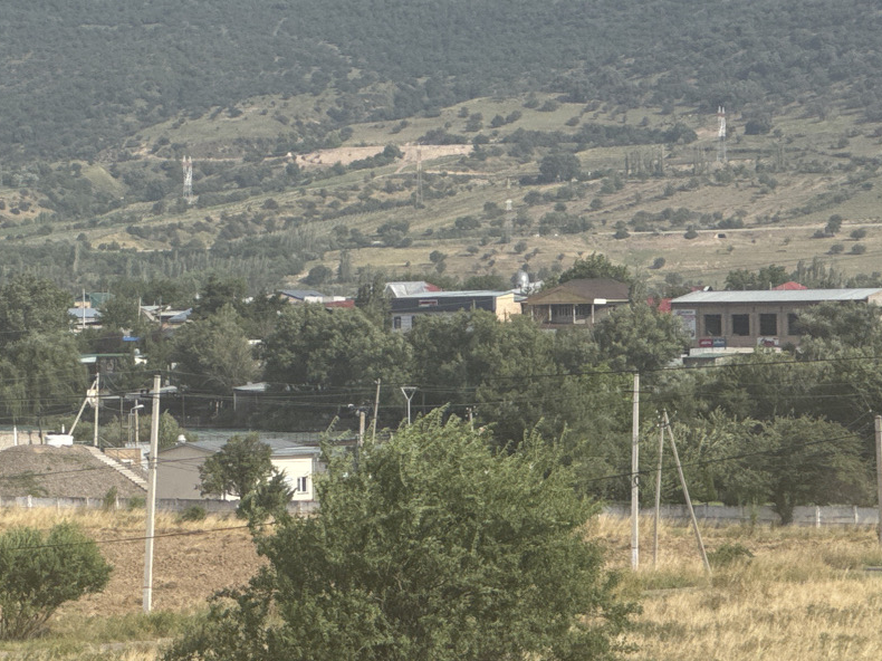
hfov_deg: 10.1
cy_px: 194
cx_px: 135
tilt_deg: +2.1
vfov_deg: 7.6
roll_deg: +1.4
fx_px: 4967
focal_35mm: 195
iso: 25
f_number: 2.8
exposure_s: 1/708
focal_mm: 9
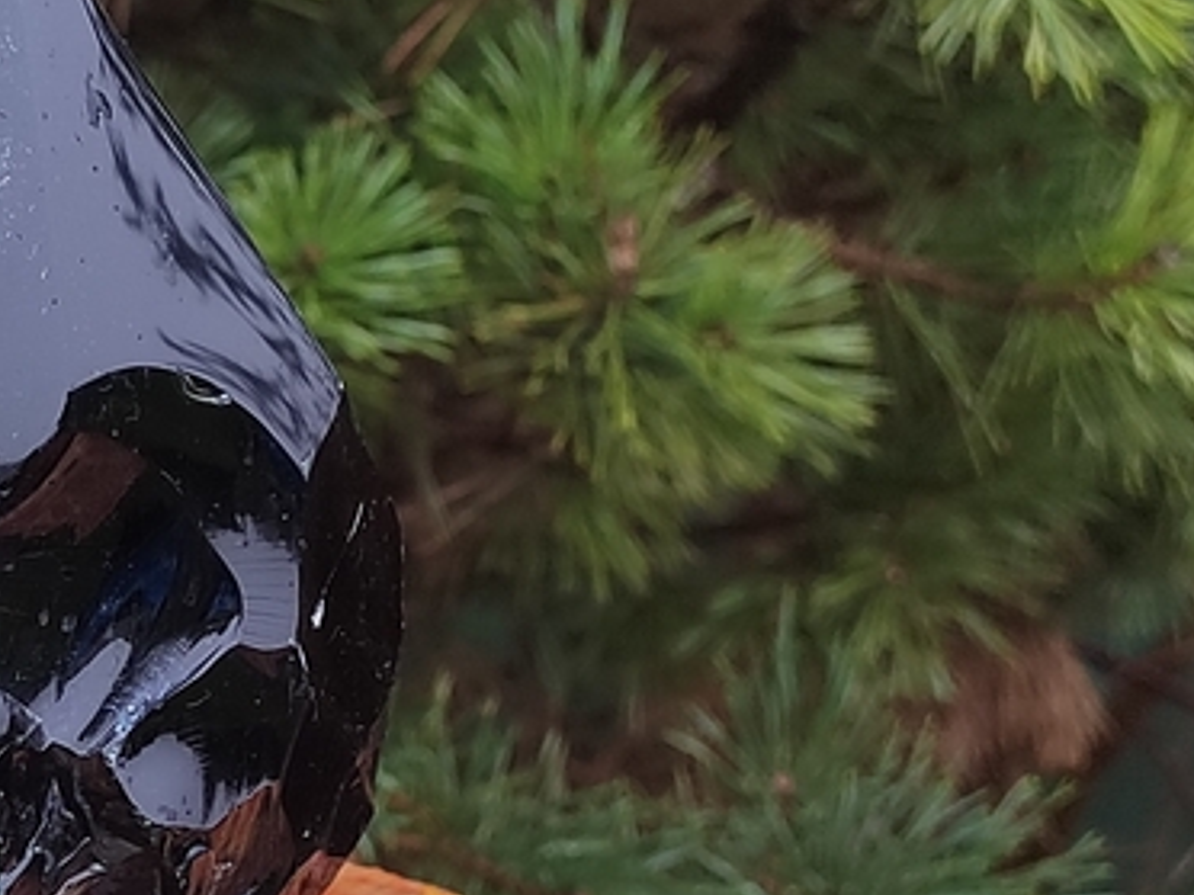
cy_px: 398
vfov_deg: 14.9
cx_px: 22
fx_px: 3415
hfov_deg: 19.3
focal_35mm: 99
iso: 250
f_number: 1.9
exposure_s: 1/100
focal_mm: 5.52
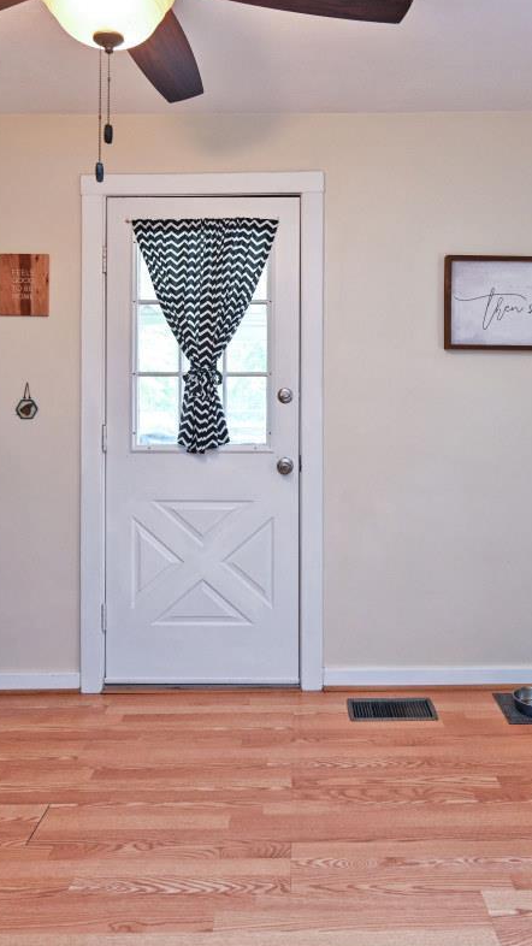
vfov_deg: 67.3
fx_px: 702
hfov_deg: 41.5
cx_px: 288
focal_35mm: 28
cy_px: 383
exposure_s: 1/60
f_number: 4
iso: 400
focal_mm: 14
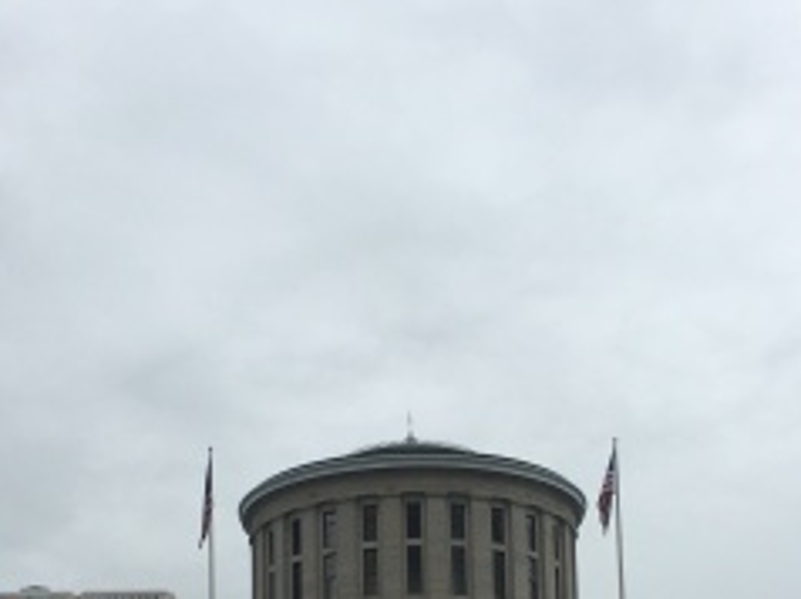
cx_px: 400
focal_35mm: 78
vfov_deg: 17.9
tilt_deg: +10.4
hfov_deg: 25.0
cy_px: 734
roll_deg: +0.2
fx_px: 1803
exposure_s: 1/2137
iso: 25
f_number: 2.2
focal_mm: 4.15
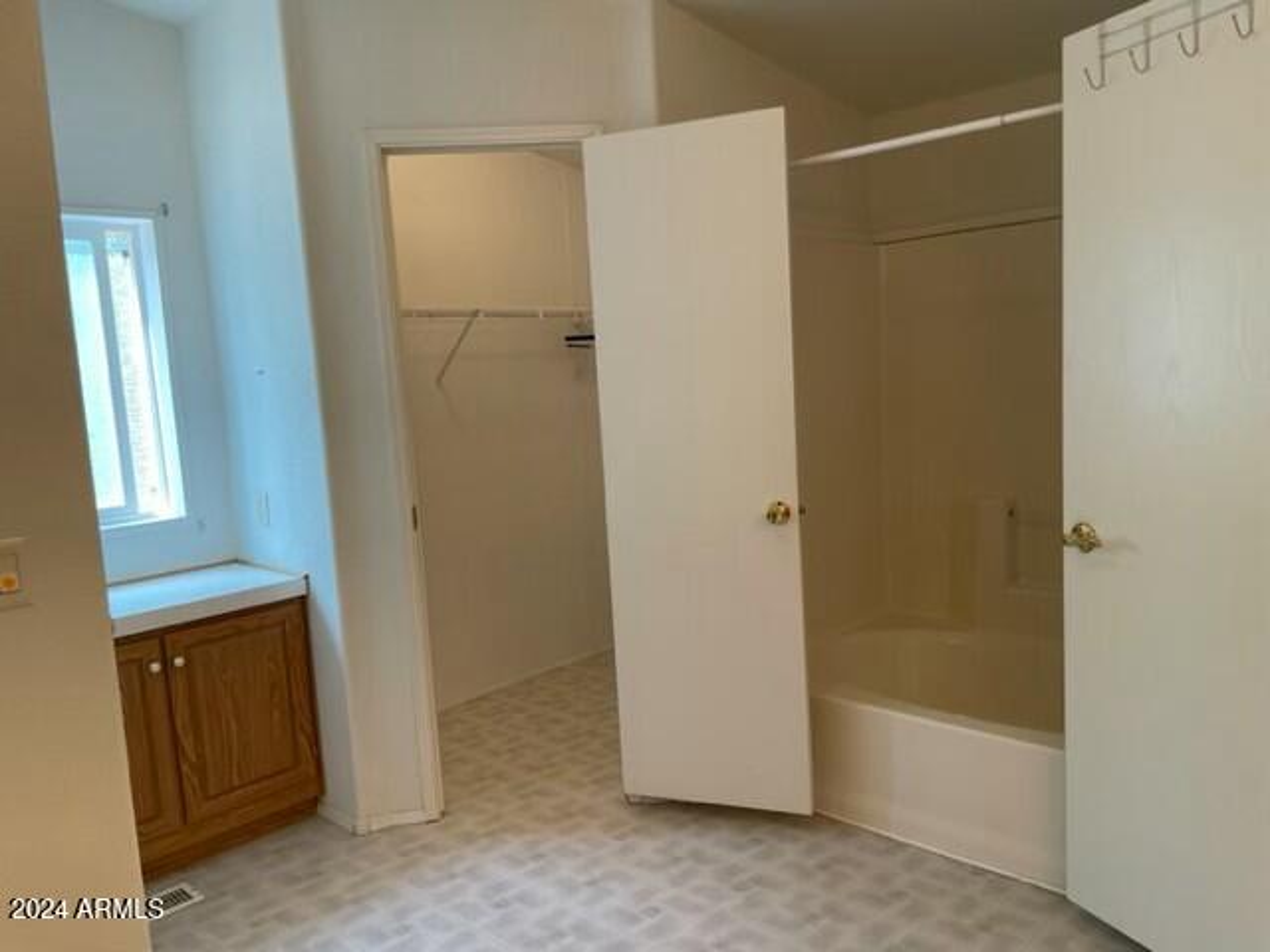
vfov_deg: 53.1
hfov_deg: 67.3
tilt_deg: -7.9
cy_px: 476
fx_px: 954
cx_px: 635
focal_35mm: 26
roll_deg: +3.5
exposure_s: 1/120
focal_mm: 4.2
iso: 100
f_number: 1.6
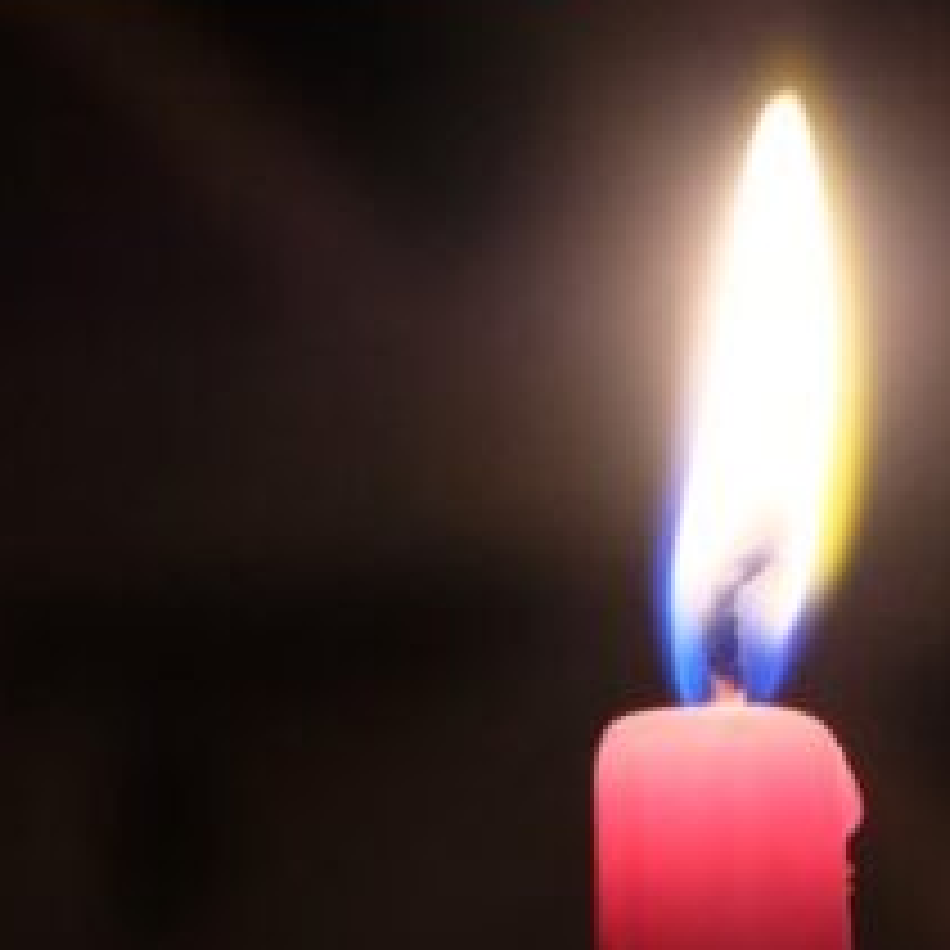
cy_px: 788
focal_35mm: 210
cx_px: 716
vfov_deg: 8.3
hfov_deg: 8.3
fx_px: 6520
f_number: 5.6
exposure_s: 1/60
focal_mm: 50
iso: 6400
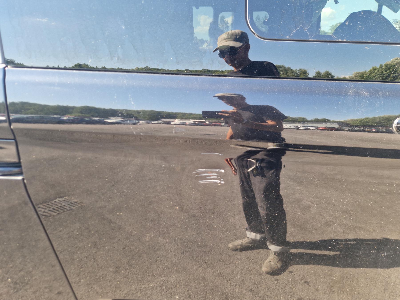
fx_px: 266
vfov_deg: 58.9
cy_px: 150
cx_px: 200
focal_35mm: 23
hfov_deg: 73.9
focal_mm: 5.4
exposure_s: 1/100
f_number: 1.8
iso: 50
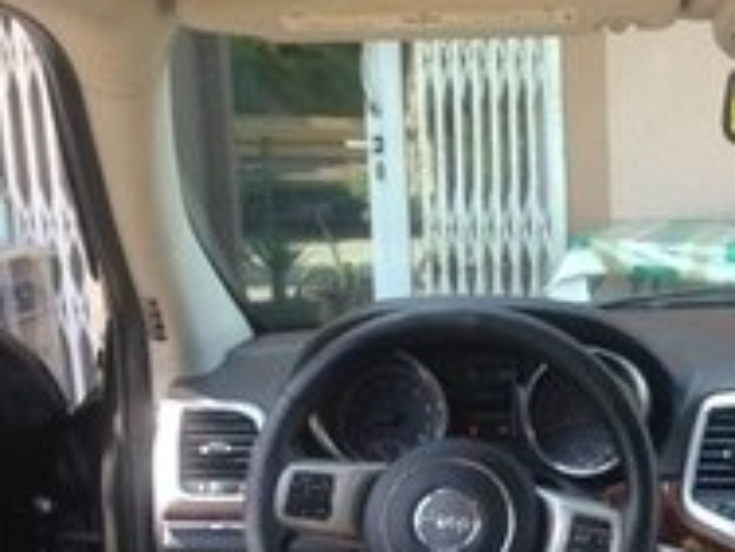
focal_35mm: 116
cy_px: 640
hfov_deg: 16.3
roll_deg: -2.6
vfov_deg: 12.5
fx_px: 2463
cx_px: 895
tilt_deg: -14.3
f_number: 2.4
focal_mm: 4.12
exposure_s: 1/120
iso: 64
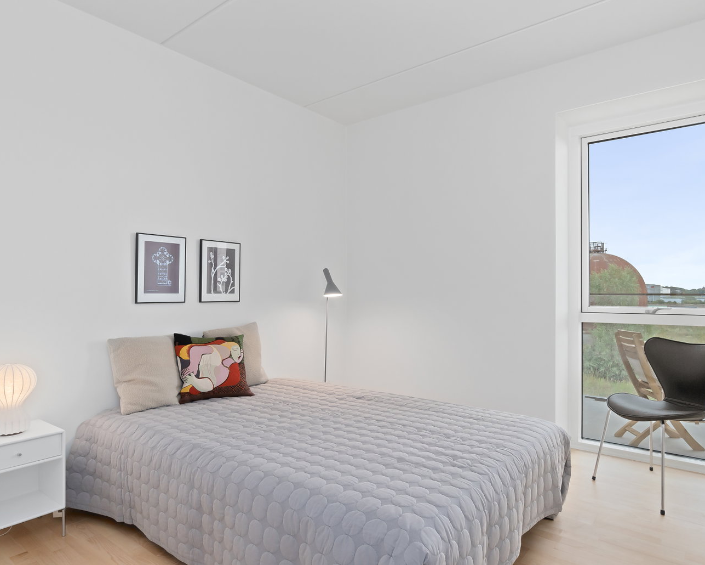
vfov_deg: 65.5
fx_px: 438
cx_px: 369
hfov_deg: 77.6
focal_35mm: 21
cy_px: 291
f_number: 8
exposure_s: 1/6
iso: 200
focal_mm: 12
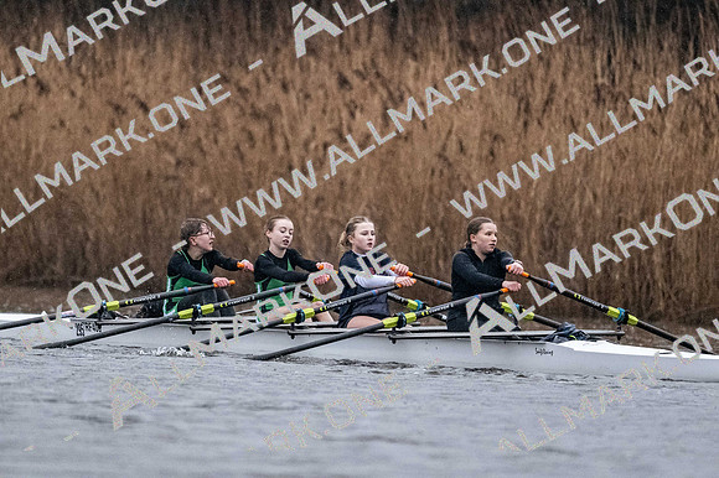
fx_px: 11976
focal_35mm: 600
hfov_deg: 3.4
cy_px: 239
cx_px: 360
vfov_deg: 2.3
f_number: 4.5
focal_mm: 400
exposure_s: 1/1600
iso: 7200
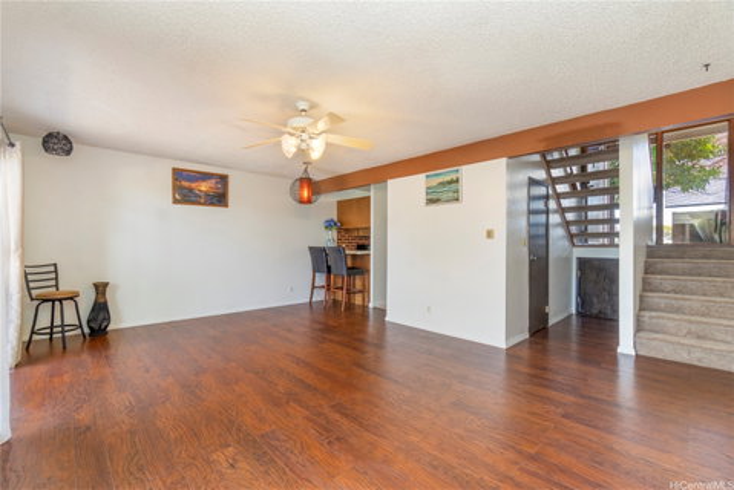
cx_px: 367
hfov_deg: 100.4
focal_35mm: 15
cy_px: 245
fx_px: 306
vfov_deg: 77.4
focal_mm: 10
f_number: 8
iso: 320
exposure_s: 1/8
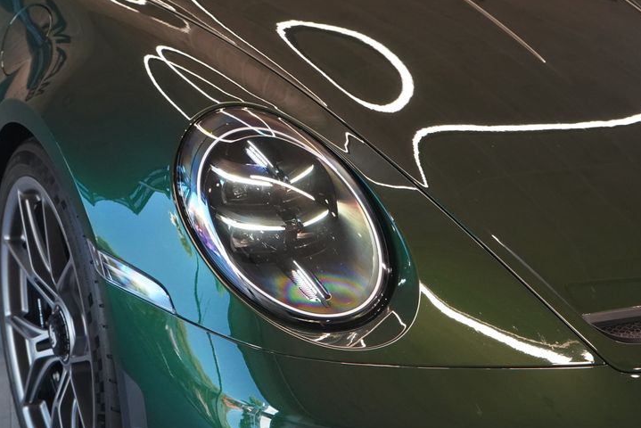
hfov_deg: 21.7
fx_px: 1674
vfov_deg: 14.6
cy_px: 203
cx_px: 312
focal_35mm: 94
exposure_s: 1/160
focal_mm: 66
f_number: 5.6
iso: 6400
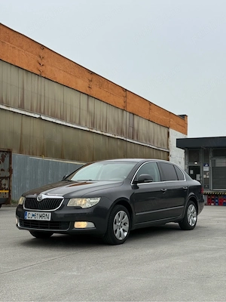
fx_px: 418
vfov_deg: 39.7
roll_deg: -0.6
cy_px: 151
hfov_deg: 30.3
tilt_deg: +6.1
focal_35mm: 48
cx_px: 113
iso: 64
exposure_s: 1/7143
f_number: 1.78
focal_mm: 6.76
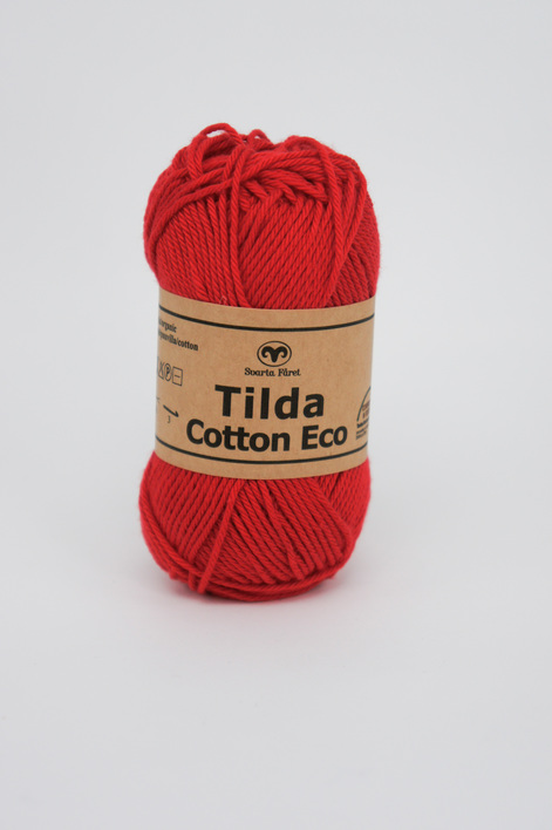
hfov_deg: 16.5
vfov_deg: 24.6
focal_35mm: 82
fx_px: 1900
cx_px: 276
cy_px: 415
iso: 320
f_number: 5.6
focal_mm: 55
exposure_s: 1/100
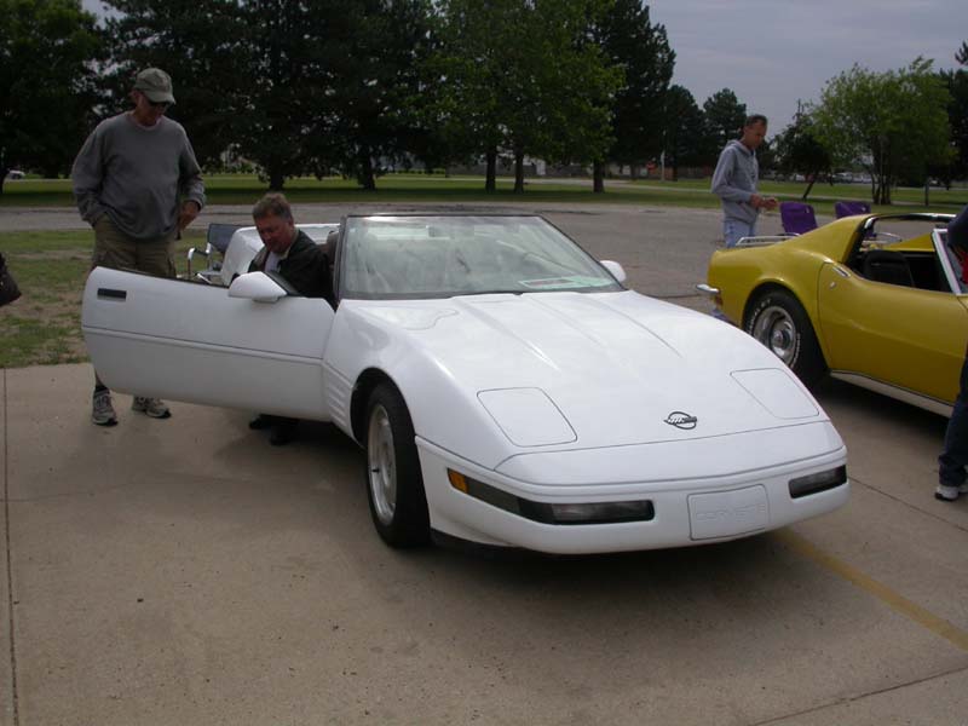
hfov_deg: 49.0
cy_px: 363
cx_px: 484
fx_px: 1063
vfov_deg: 37.7
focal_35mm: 38
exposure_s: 1/640
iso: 100
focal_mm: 7.85
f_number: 7.5
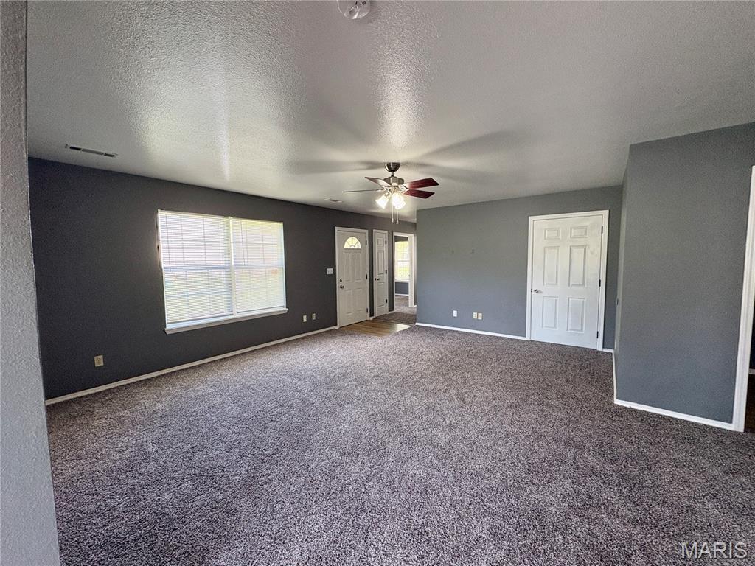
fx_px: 305
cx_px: 378
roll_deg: +1.1
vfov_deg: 85.7
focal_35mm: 14
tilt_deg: -4.8
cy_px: 283
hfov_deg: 102.1
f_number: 2.2
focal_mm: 2.22
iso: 200
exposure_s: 1/87
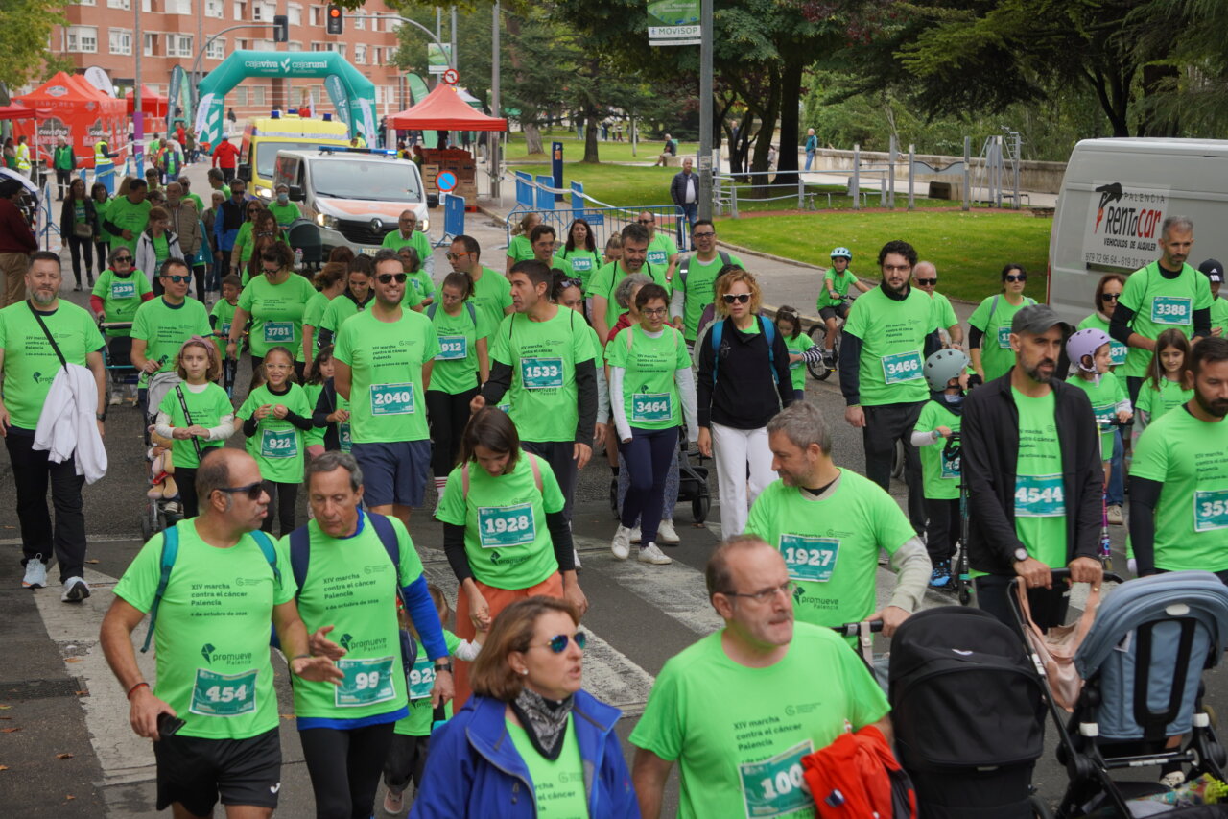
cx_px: 614
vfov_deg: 16.5
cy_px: 410
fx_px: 2814
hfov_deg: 24.6
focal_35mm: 82
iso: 100
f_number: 5.6
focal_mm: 55
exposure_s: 1/160
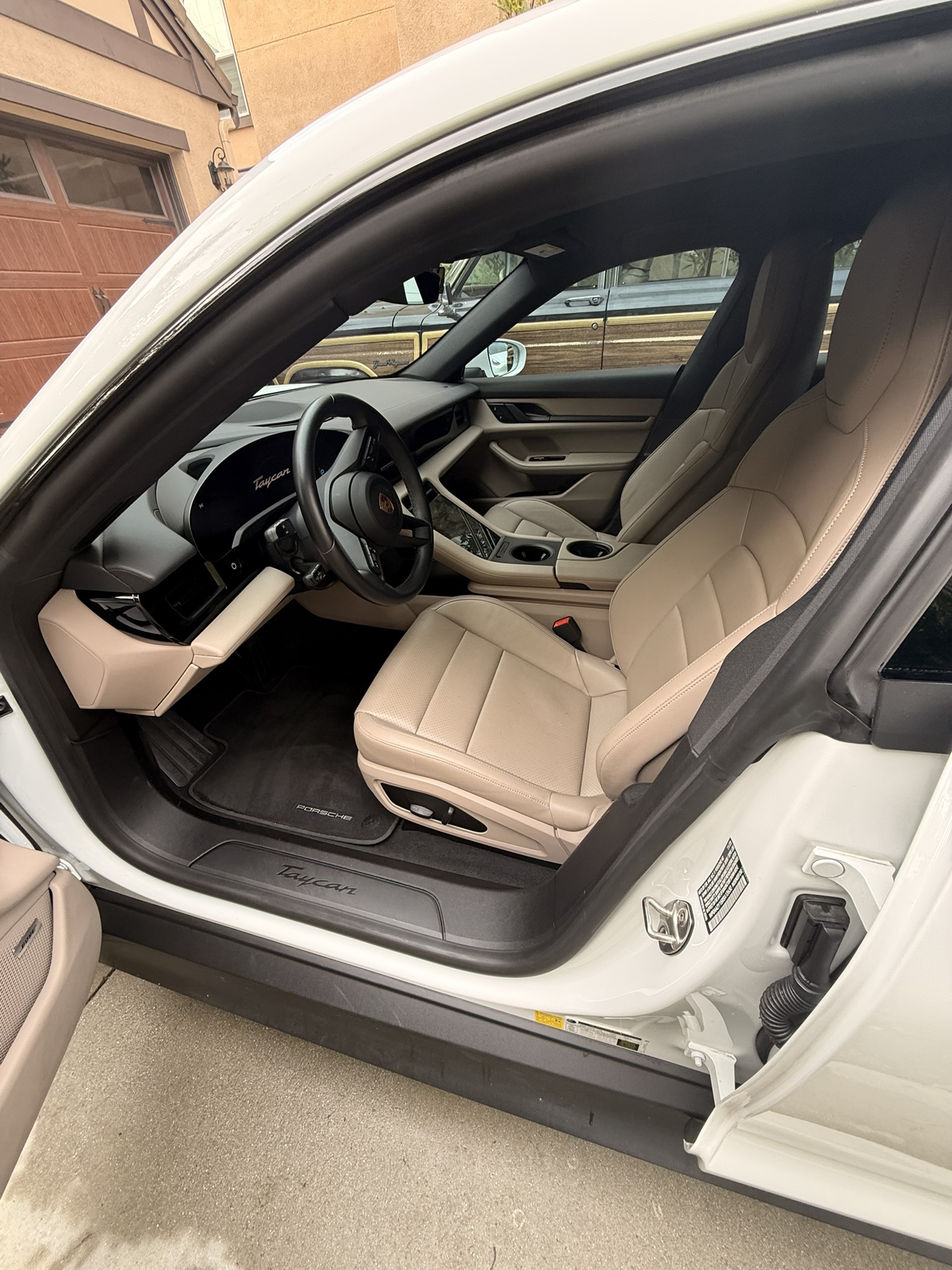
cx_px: 476
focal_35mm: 14
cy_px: 635
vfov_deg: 102.1
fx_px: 513
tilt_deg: -32.6
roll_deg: +6.3
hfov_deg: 85.7
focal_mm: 2.22
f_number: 2.2
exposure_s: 1/99
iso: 125
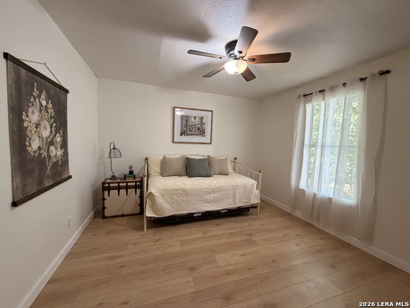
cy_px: 154
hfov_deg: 102.1
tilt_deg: -3.7
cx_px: 205
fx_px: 166
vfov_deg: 85.7
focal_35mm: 14
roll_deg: -1.0
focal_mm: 2.22
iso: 320
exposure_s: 1/120
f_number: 2.2
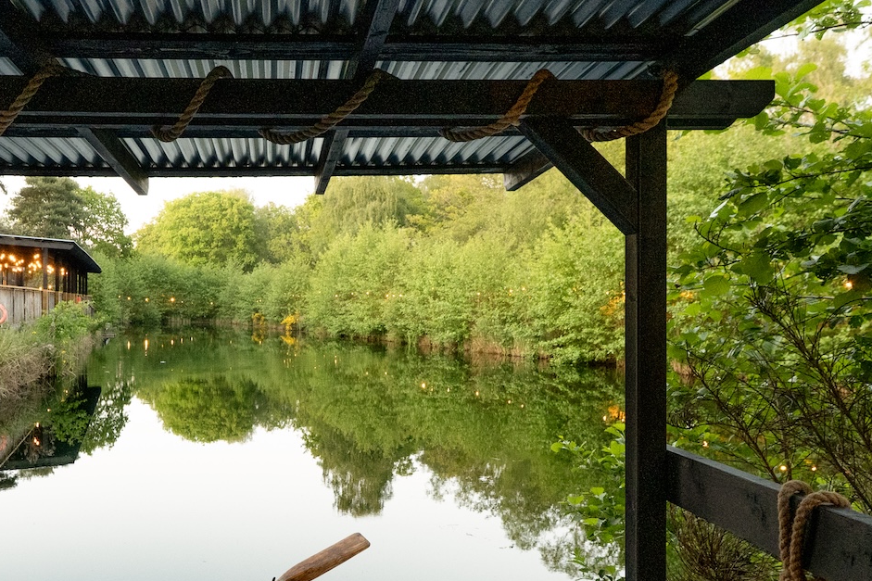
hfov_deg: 54.6
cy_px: 341
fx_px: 823
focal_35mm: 34
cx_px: 286
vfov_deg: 38.7
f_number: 5.6
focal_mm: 16
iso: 3200
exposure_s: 1/40
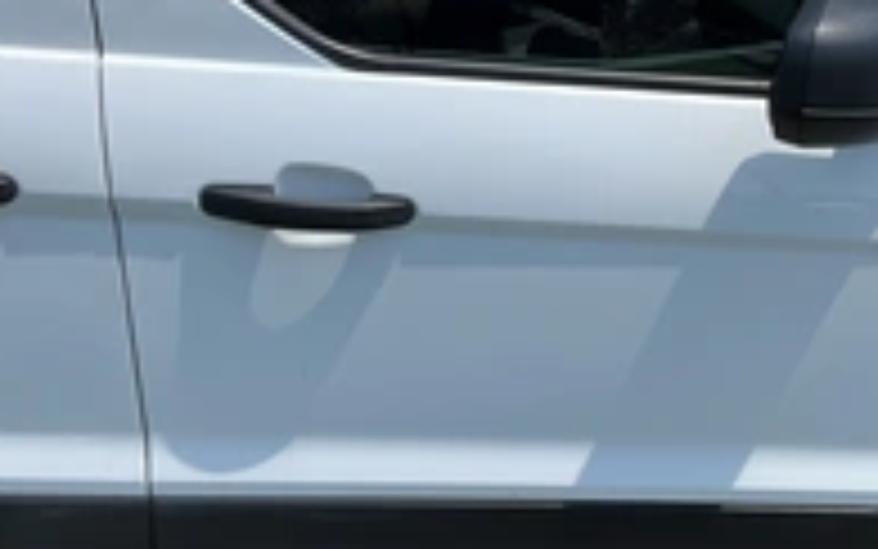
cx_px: 599
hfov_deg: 32.1
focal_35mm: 63
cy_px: 117
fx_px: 1508
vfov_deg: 20.4
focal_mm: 3
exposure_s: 1/1912
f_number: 1.8
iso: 25
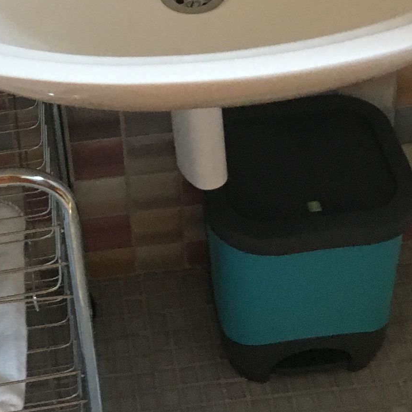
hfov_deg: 20.6
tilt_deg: -31.2
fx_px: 1118
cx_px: 67
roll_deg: +6.6
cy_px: -123
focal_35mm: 83
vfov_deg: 19.3
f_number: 2.2
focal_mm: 4.15
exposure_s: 1/17
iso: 400
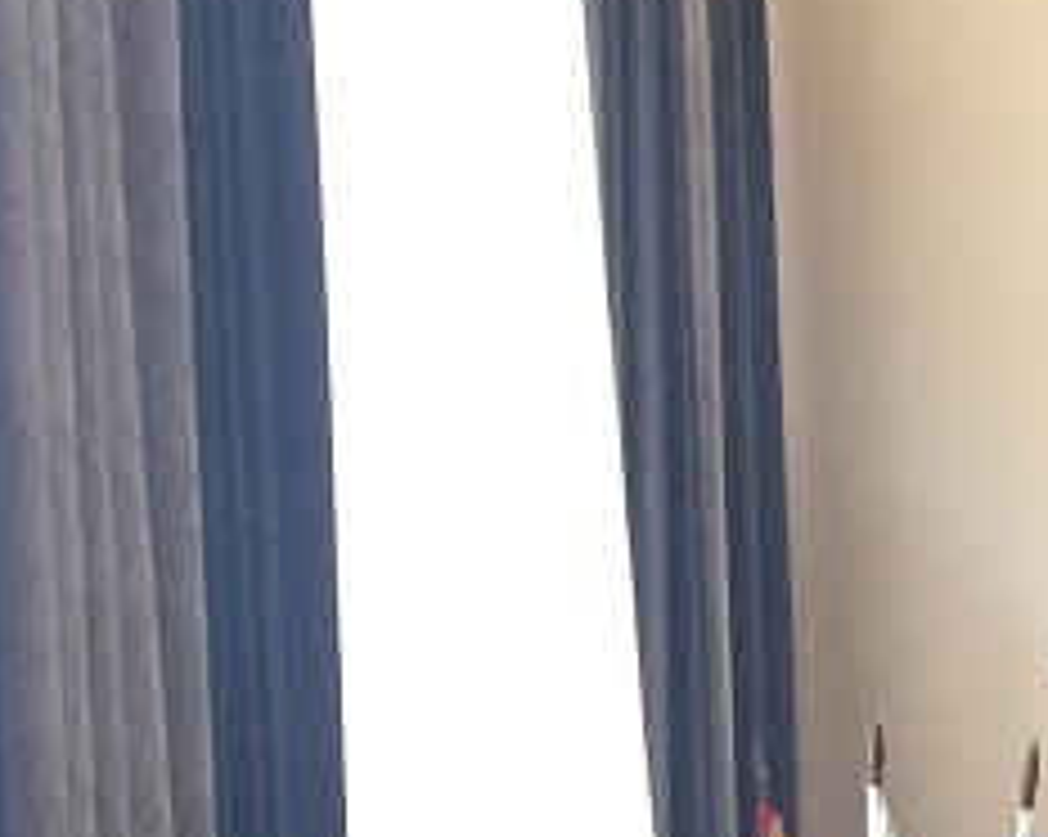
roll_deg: +0.1
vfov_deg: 9.8
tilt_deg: -5.4
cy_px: 1670
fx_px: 4525
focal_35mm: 146
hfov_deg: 12.0
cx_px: 1970
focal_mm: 4.15
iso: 125
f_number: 2.2
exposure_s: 1/17
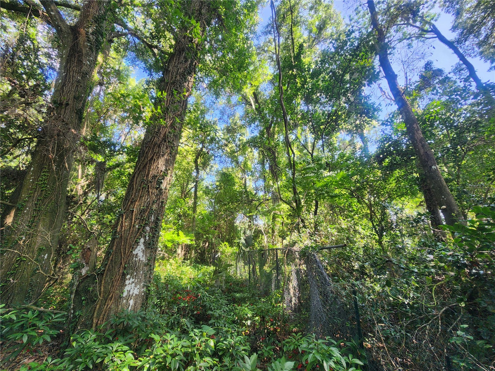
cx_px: 248
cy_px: 186
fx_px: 186
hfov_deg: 106.2
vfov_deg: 89.9
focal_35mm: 13
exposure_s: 1/120
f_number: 2.2
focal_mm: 2.2
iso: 80
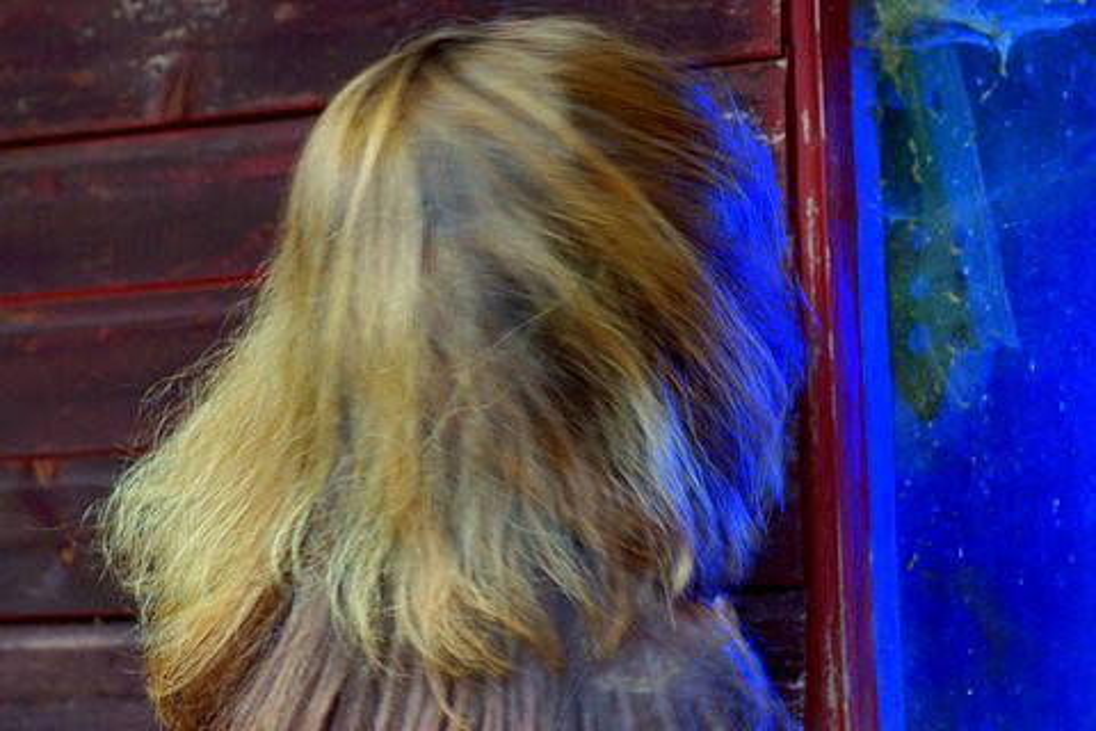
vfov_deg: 9.1
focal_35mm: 150
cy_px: 366
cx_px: 548
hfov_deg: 13.7
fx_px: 4566
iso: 100
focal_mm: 100
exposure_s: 1/125
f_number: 4
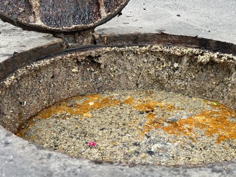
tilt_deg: -24.8
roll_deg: -0.3
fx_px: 327
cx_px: 118
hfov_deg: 39.7
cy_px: 88
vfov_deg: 30.3
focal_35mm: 48
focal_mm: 6.76
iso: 64
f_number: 1.78
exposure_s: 1/329
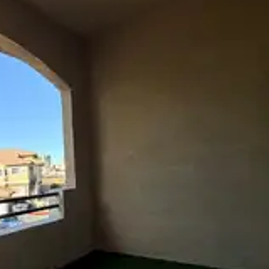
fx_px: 273
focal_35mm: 31
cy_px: 188
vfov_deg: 51.1
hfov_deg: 40.4
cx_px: -39
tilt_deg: -1.7
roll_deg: +3.9
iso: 40
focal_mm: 2.22
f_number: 2.2
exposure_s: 1/531
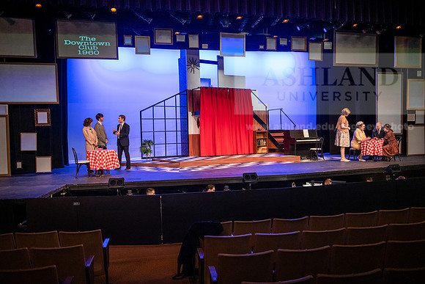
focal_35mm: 34
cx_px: 212
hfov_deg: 55.8
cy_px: 142
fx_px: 401
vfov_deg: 38.9
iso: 3200
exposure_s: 1/200
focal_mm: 34
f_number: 2.8
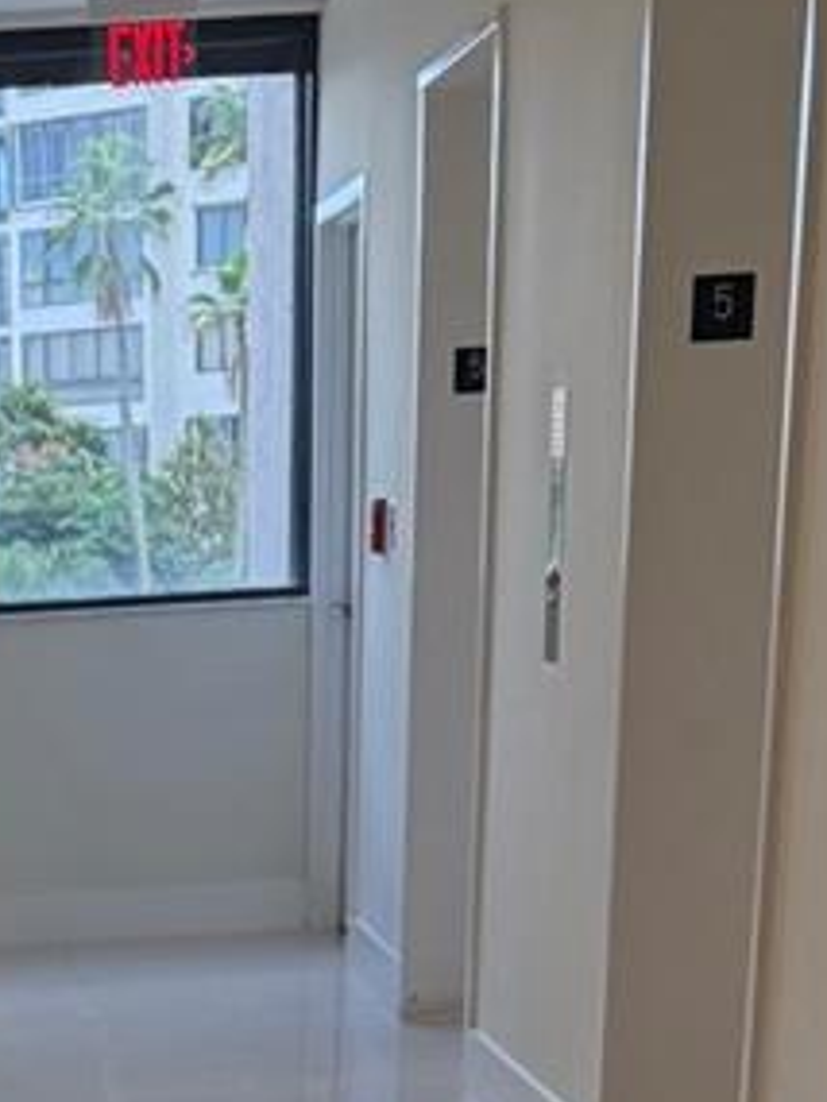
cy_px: 1802
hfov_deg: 14.1
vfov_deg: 17.0
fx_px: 3215
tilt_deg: -17.9
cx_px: -224
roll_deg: +2.6
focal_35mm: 101
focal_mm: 6.76
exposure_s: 1/229
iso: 160
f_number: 1.78
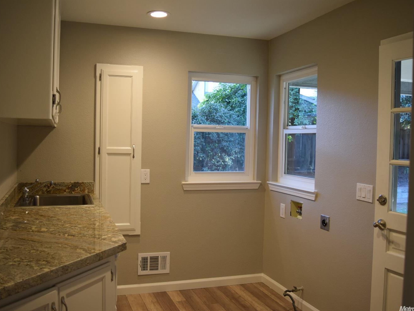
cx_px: 196
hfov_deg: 51.3
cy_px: 156
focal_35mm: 36
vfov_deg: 39.7
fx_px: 431
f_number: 4
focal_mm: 22
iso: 500
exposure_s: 1/60
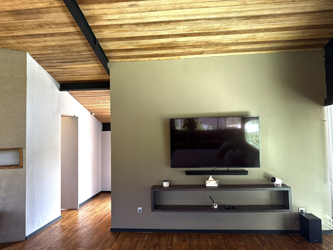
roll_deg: +1.1
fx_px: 231
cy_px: 125
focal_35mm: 24
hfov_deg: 71.6
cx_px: 166
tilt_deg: +4.0
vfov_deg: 56.8
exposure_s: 1/50
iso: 160
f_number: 1.78
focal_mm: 6.76
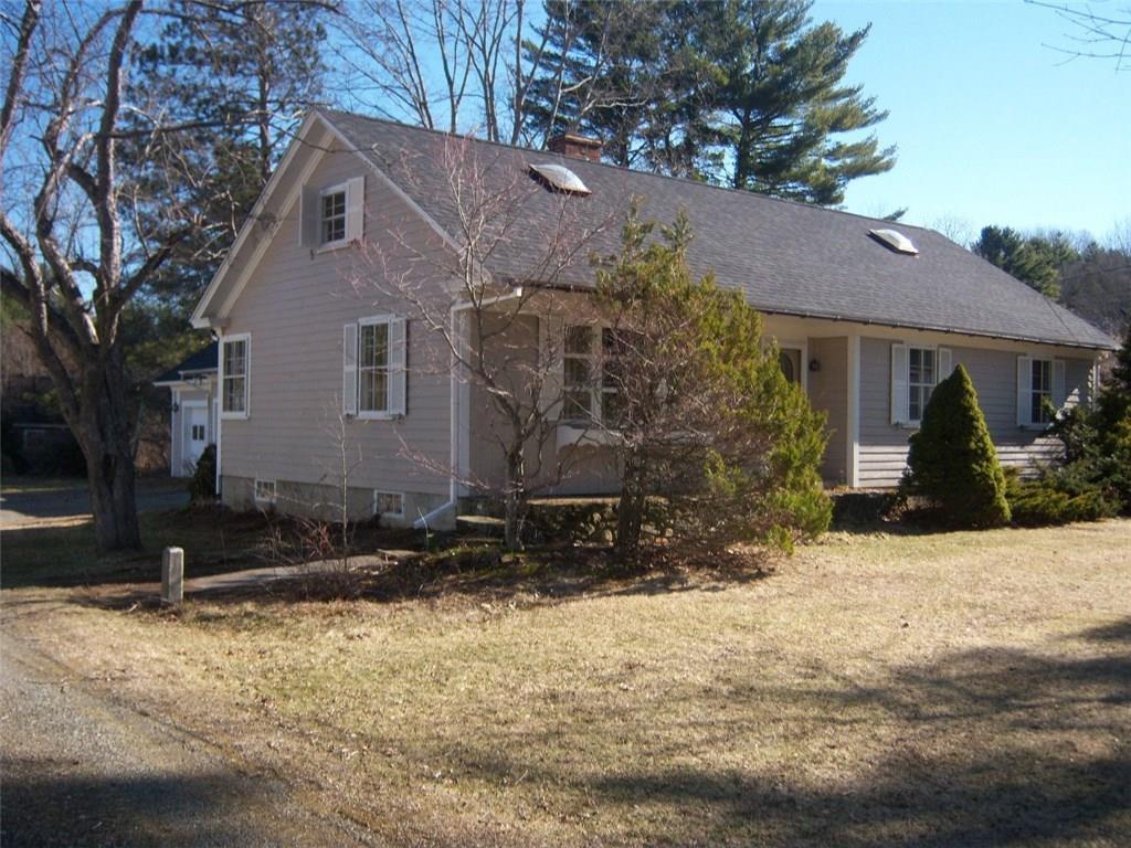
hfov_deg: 51.4
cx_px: 566
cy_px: 424
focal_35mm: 36
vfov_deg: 39.7
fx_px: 1176
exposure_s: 1/500
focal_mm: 7.5
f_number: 2.8
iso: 80
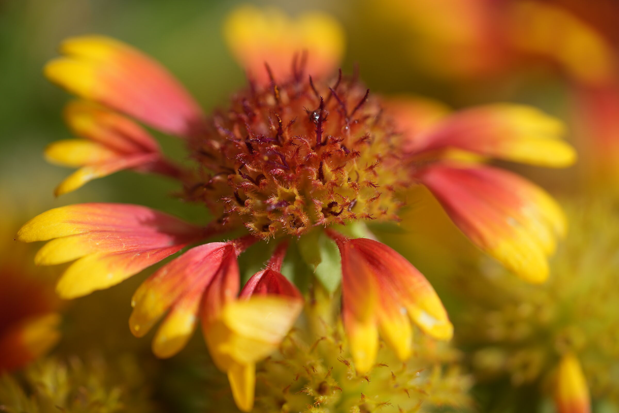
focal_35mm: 90
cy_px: 206
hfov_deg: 22.6
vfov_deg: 15.2
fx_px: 1547
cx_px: 310
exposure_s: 1/1000
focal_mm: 90
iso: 160
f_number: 2.8
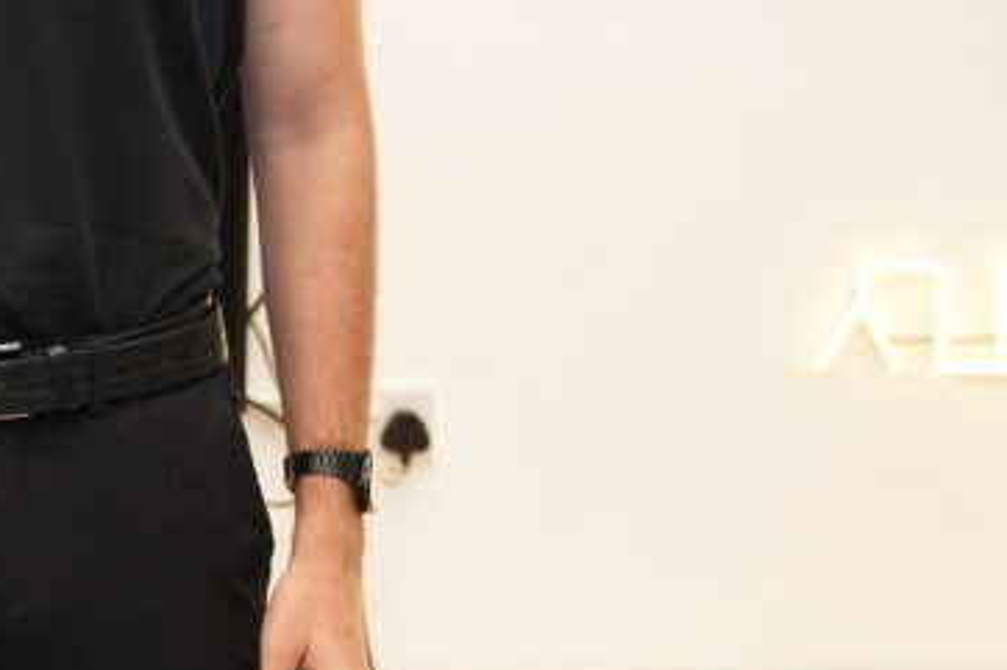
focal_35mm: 147
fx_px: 4123
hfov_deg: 12.8
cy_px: 89
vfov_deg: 9.3
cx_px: -762
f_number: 2.8
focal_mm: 40.4
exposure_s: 1/125
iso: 1000
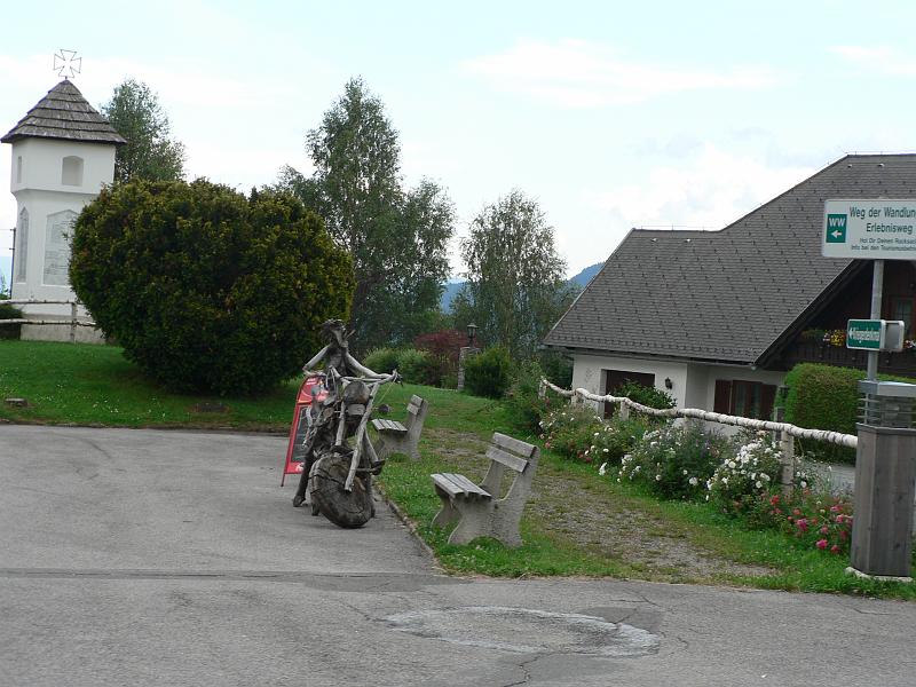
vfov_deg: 23.3
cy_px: 344
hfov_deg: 30.7
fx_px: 1667
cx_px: 458
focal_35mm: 63
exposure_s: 1/160
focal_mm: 10.5
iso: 80
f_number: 4
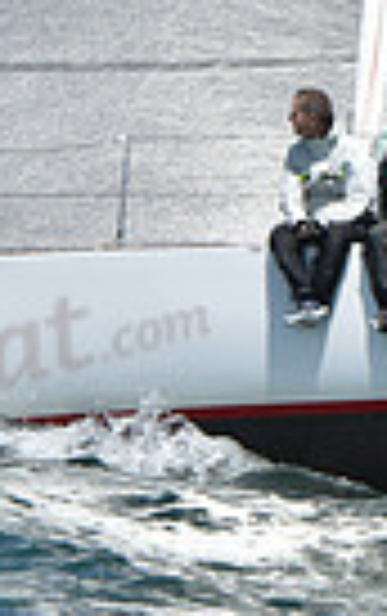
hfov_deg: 3.8
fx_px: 5804
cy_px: 88
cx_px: 446
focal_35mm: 345
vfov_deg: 6.1
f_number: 7.1
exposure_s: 1/1250
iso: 250
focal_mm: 80
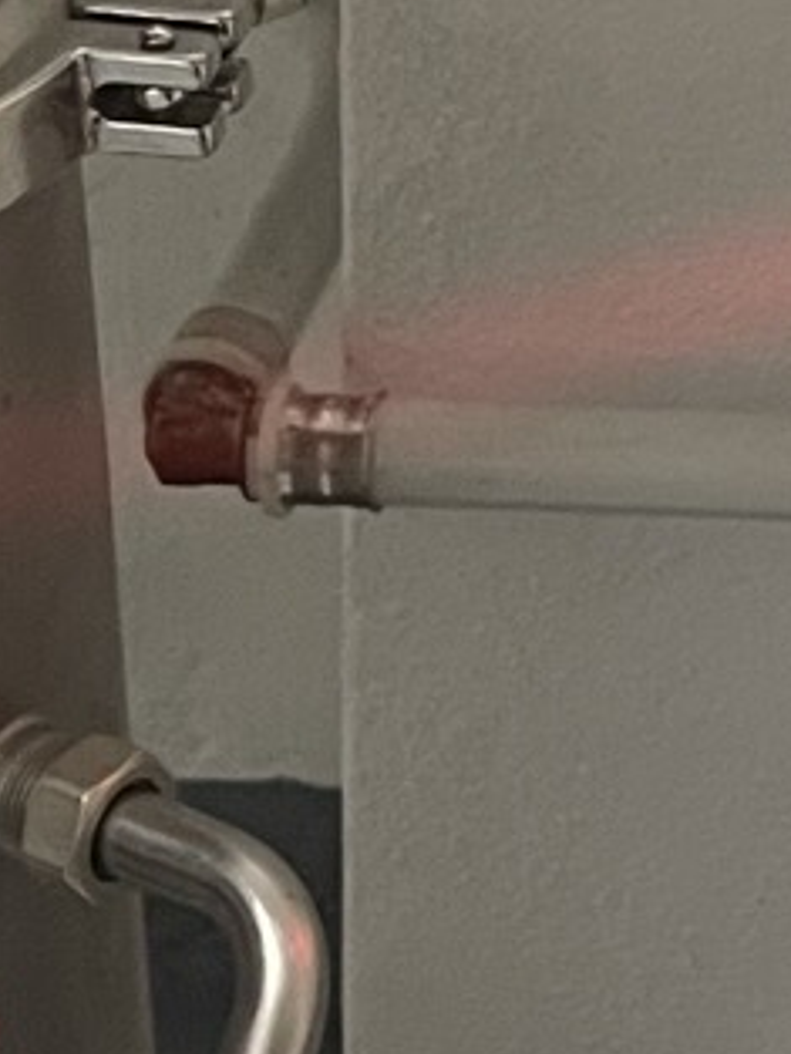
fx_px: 5176
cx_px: 1427
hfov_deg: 8.4
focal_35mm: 170
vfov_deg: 11.5
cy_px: 51
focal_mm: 5.1
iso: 320
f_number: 1.6
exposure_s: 1/50
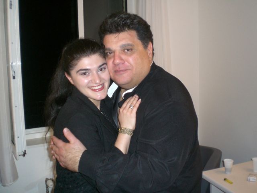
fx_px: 282
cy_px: 96
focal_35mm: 38
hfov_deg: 49.0
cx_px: 128
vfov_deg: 37.7
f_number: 3.1
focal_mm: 6.3
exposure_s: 1/60
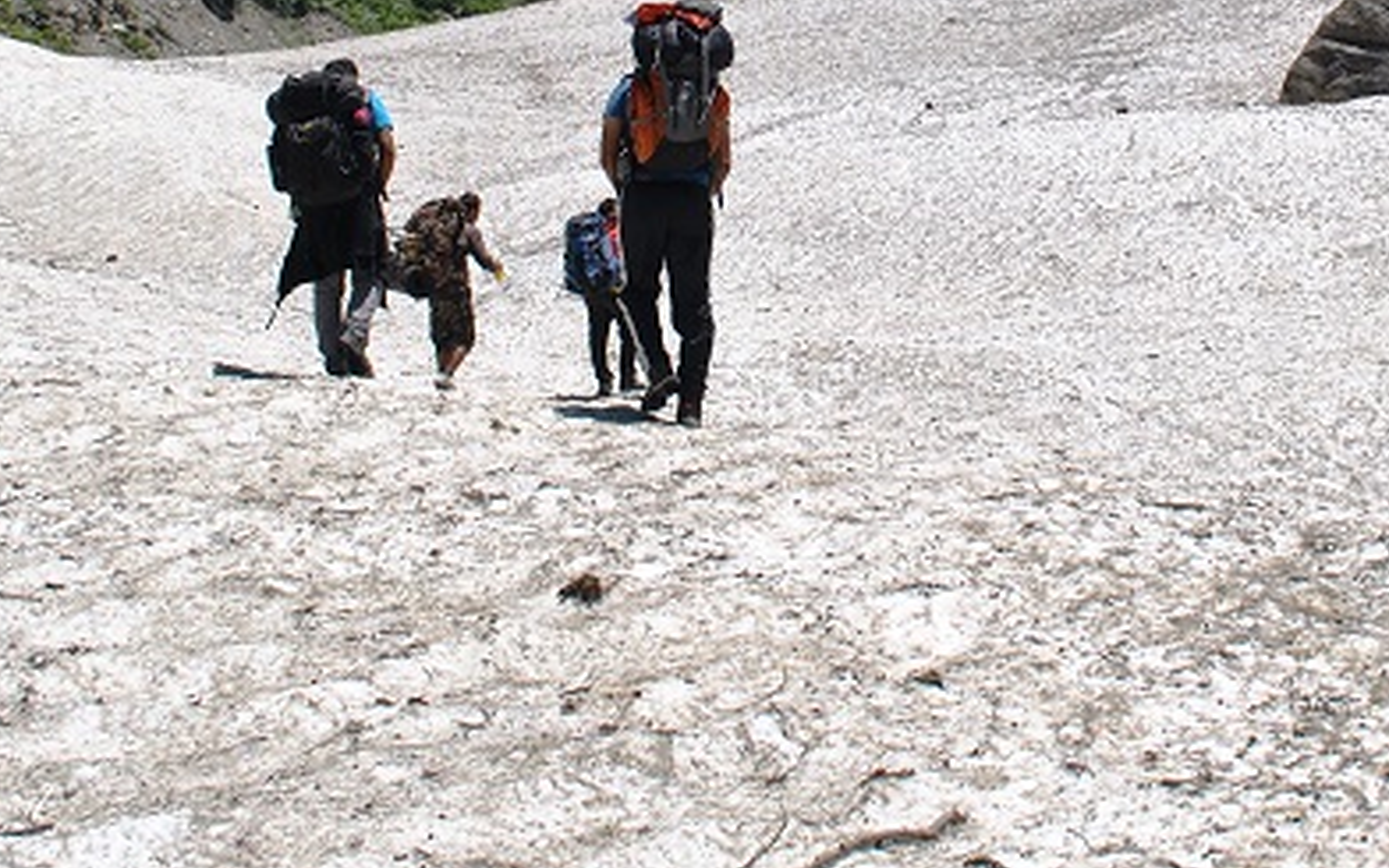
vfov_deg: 18.5
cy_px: -53
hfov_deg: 30.1
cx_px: 865
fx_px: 2574
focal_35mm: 68
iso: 100
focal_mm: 18
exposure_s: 1/320
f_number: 9
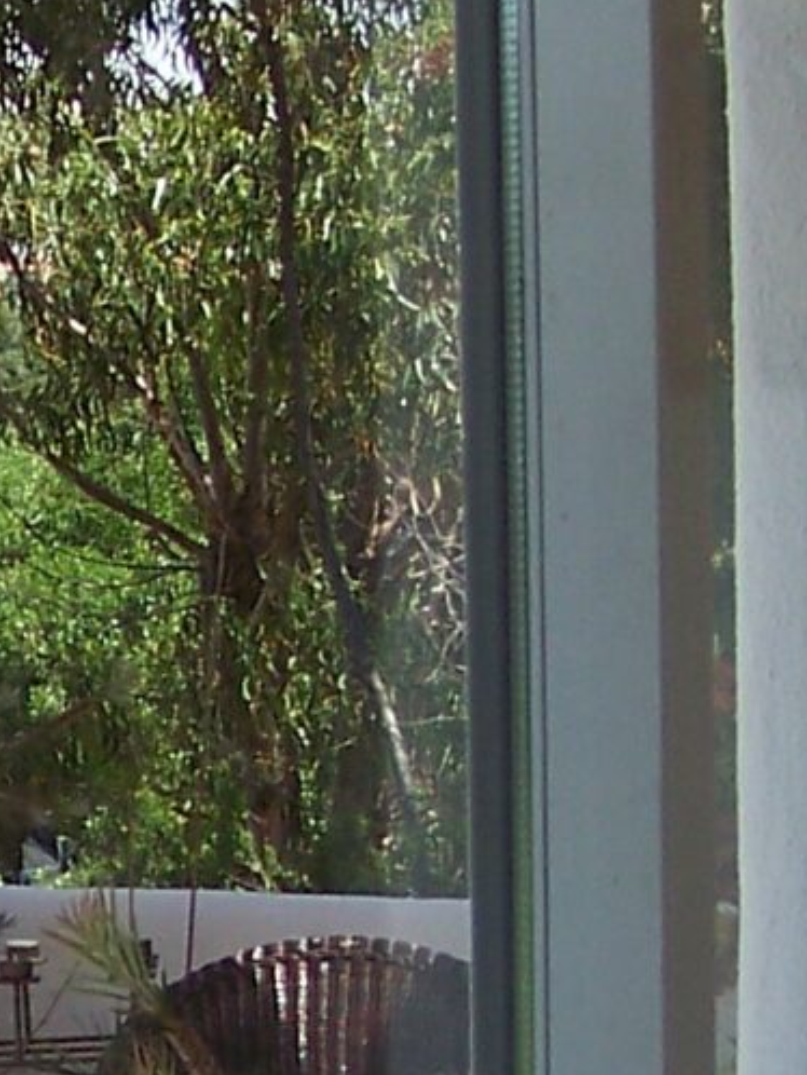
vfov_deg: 10.6
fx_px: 5746
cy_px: 1097
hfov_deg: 7.8
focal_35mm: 185
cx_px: -494
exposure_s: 1/400
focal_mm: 5.85
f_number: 2.8
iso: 66
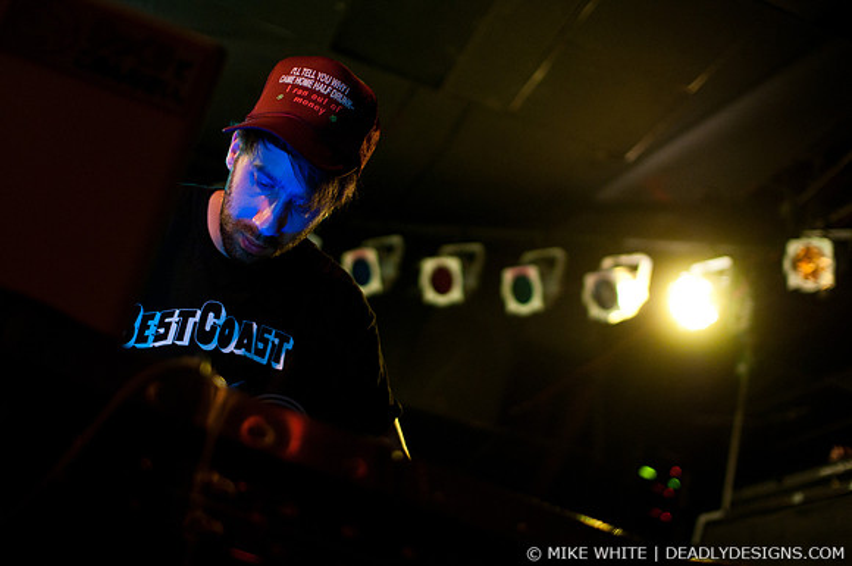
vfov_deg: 29.8
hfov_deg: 43.7
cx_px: 426
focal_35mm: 45
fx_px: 1064
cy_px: 283
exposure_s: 1/50
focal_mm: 30
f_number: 1.4
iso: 1000
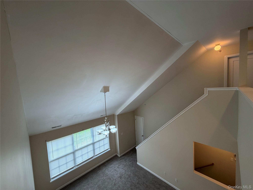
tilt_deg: -4.4
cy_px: 95
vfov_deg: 85.7
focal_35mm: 14
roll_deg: +3.5
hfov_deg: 102.1
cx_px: 126
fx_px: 102
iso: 200
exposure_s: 1/120
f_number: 2.2
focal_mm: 2.22
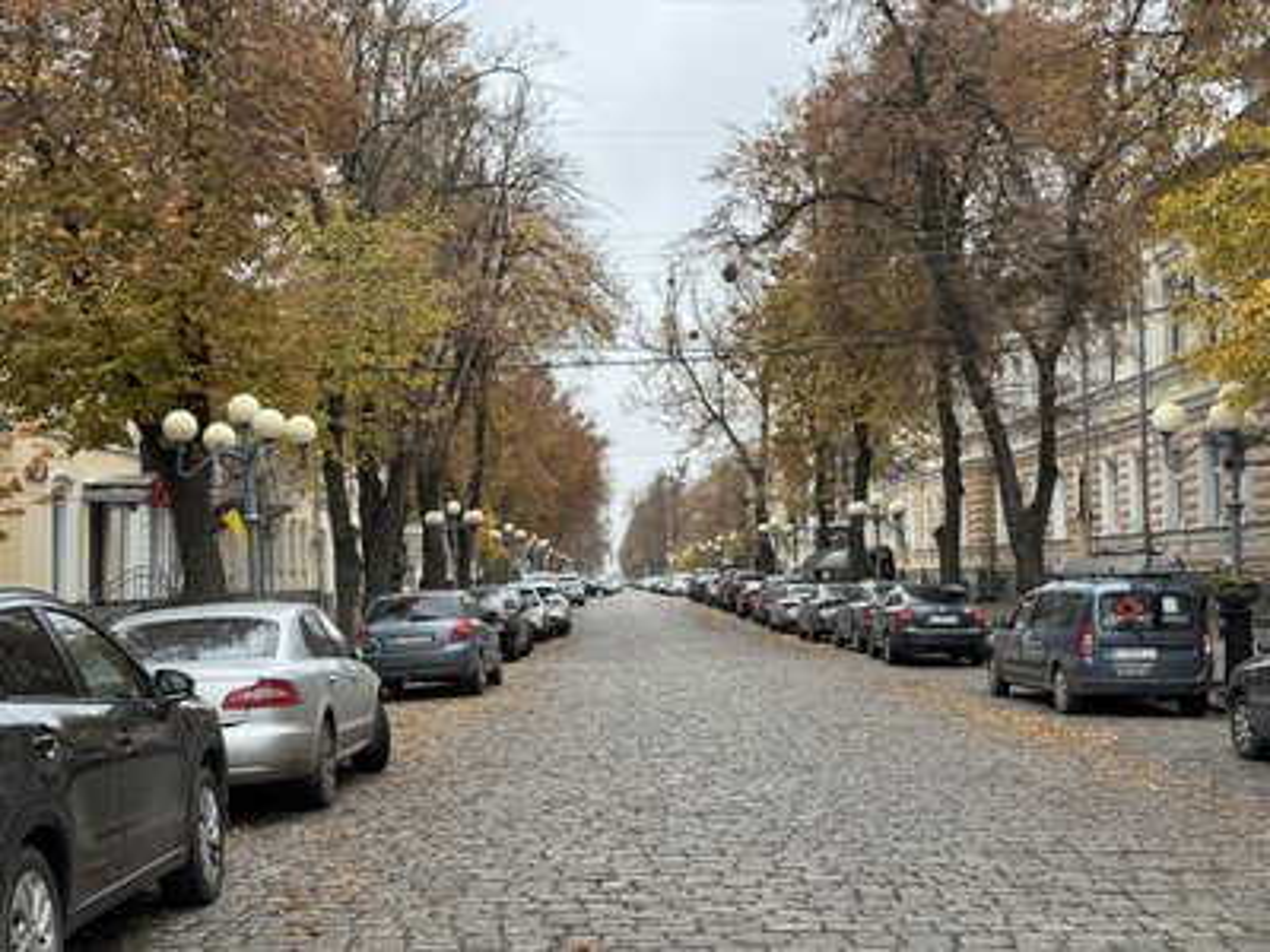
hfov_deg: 39.7
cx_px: 635
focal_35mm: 48
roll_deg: +1.7
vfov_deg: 30.3
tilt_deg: +3.3
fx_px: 1761
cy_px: 476
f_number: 1.78
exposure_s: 1/338
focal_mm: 6.76
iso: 64
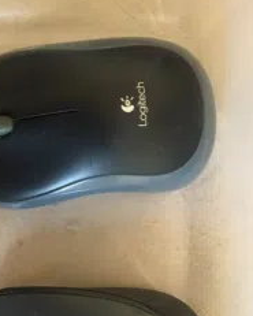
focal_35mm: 49
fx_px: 458
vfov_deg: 37.2
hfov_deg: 30.5
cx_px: 75
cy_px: 233
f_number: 2.2
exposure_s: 1/25
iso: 200
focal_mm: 4.15
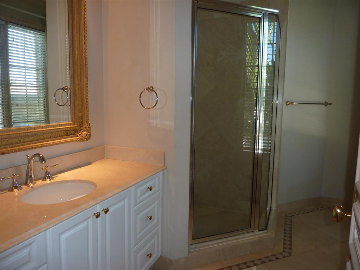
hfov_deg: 69.4
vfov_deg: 54.9
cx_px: 180
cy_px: 135
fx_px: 260
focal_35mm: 25
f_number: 3.3
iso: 100
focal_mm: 4.1
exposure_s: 1/30
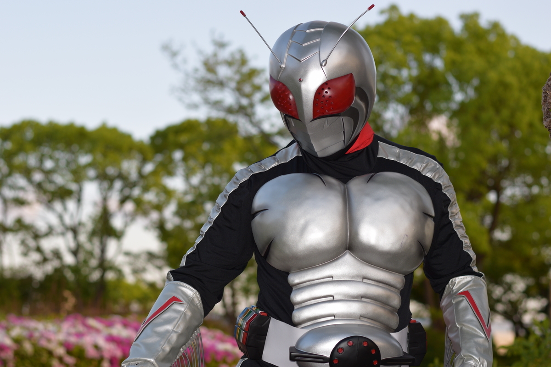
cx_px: 276
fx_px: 1148
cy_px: 184
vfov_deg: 18.2
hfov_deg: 27.0
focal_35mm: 75
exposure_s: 1/200
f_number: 2.8
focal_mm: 50
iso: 100
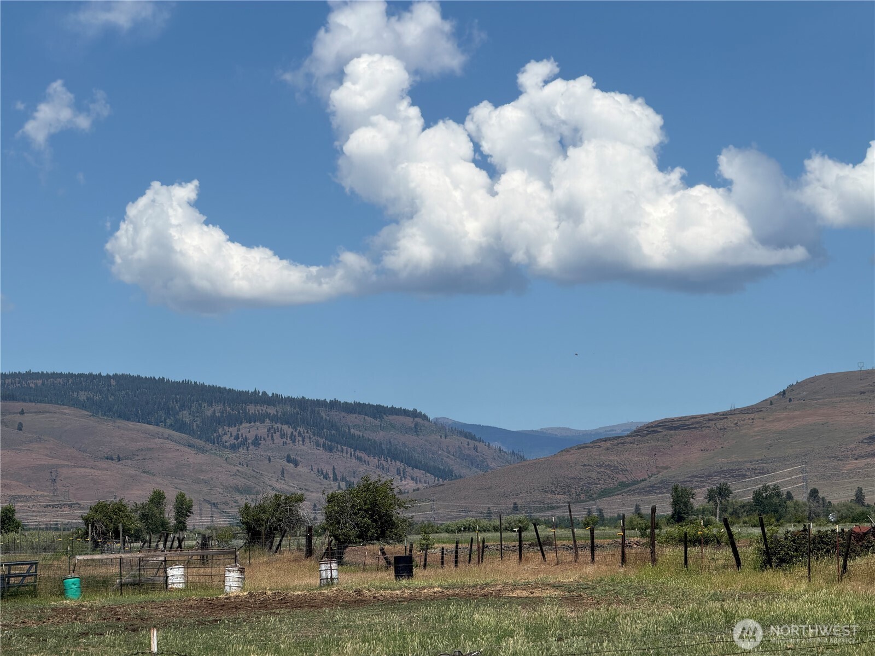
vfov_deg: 14.8
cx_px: 438
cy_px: 328
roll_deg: +1.5
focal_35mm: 100
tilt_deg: +6.4
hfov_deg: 19.6
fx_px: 2528
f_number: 2.8
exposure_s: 1/1145
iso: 20
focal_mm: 16.89
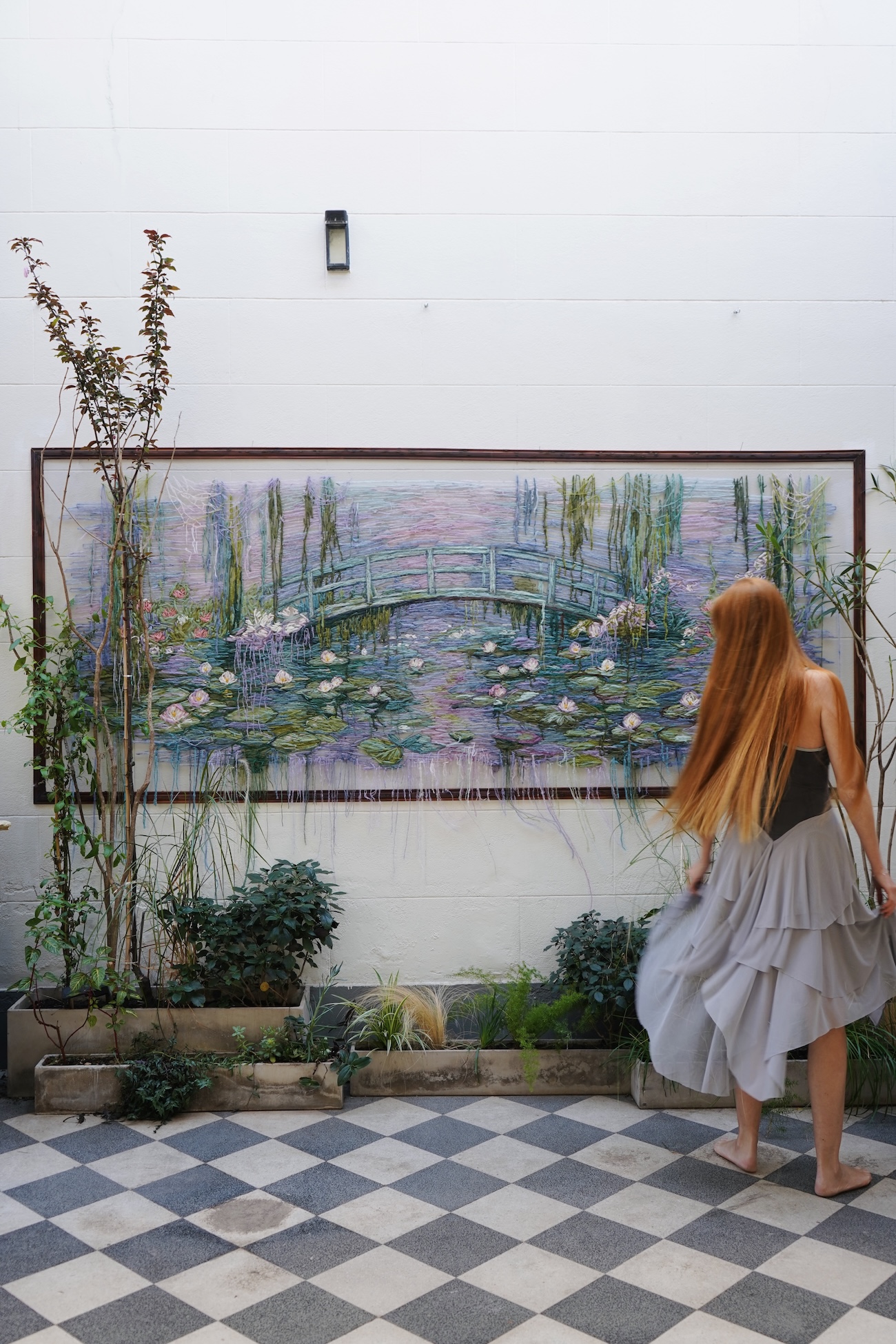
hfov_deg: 42.3
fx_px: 1157
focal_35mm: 31
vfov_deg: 60.3
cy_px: 672
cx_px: 448
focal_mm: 31
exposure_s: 1/30
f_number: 4
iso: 250
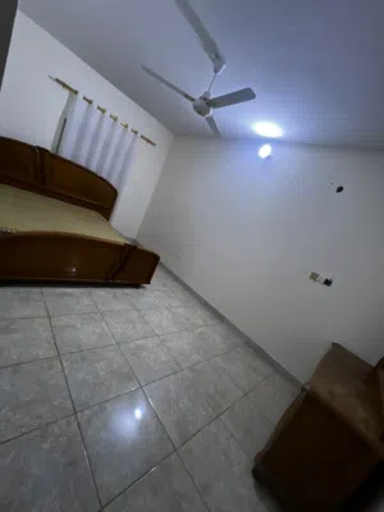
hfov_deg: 89.9
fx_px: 192
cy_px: 256
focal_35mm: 13
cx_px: 192
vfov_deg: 106.2
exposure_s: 1/94
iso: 250
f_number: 1.8
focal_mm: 1.57
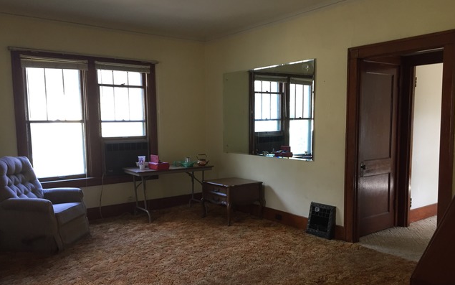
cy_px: 161
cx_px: 228
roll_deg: +0.0
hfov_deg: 61.2
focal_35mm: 31
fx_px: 384
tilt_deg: -5.2
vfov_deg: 40.5
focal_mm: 4.15
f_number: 2.2
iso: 100
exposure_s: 1/30
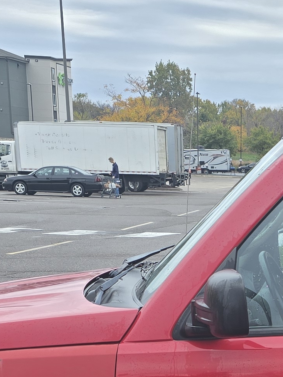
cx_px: 371
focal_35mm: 94
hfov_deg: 15.0
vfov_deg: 19.0
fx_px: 1025
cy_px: 523
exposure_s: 1/208
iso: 12
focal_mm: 6.3
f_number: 1.7
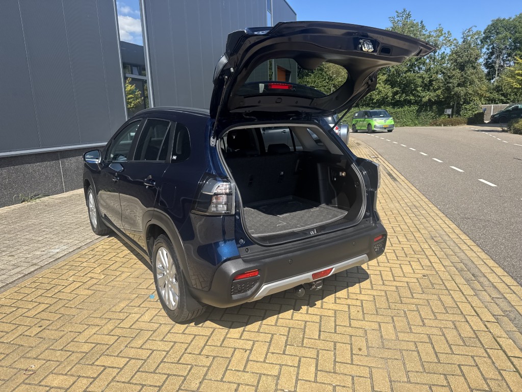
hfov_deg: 71.6
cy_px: 196
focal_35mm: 24
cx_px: 261
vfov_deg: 56.8
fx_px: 362
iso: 80
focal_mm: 6.76
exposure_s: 1/3247
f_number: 1.78
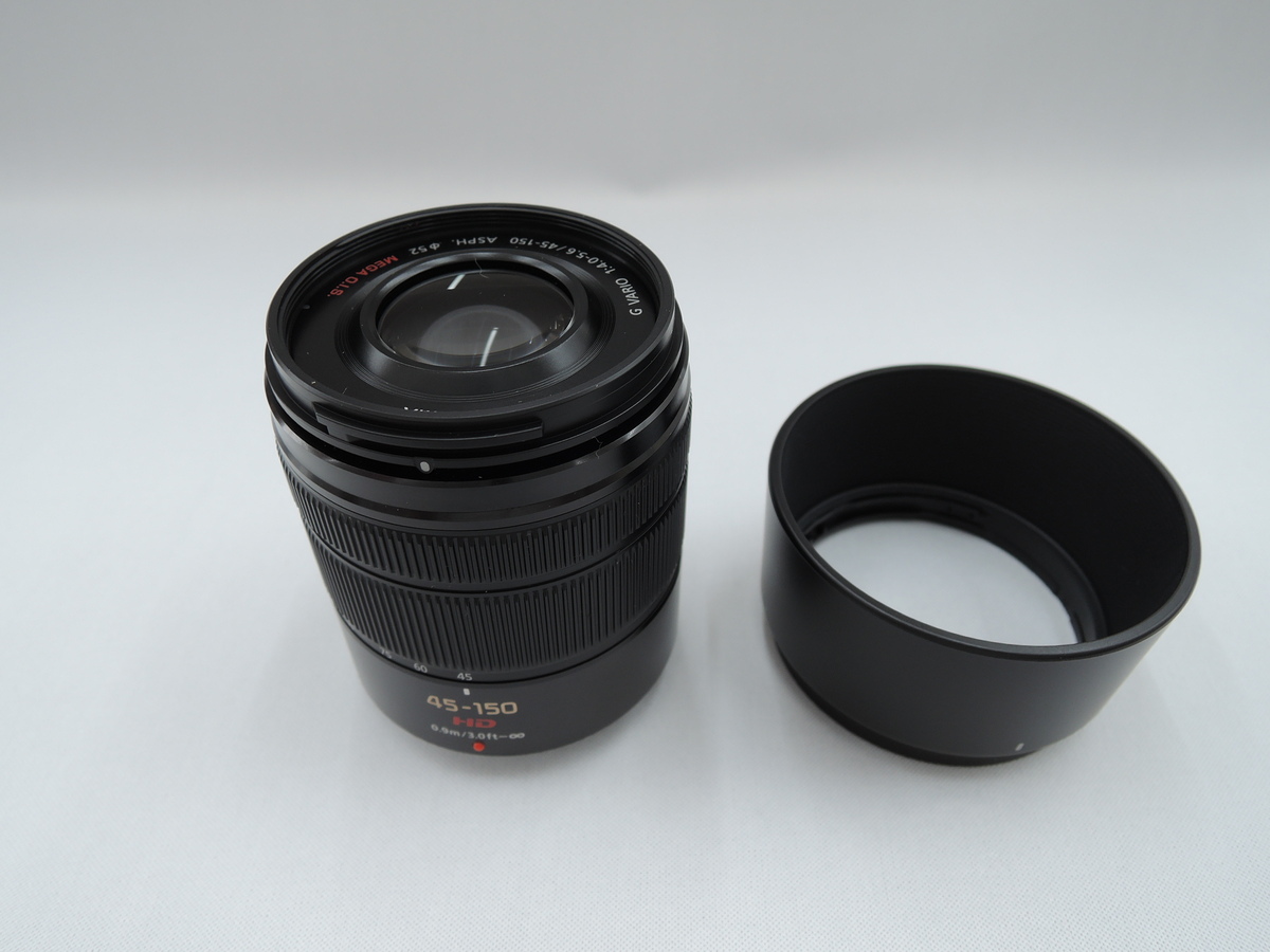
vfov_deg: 56.8
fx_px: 881
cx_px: 635
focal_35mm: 24
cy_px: 476
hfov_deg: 71.6
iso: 80
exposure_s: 1/40
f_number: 2.8
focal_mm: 5.1
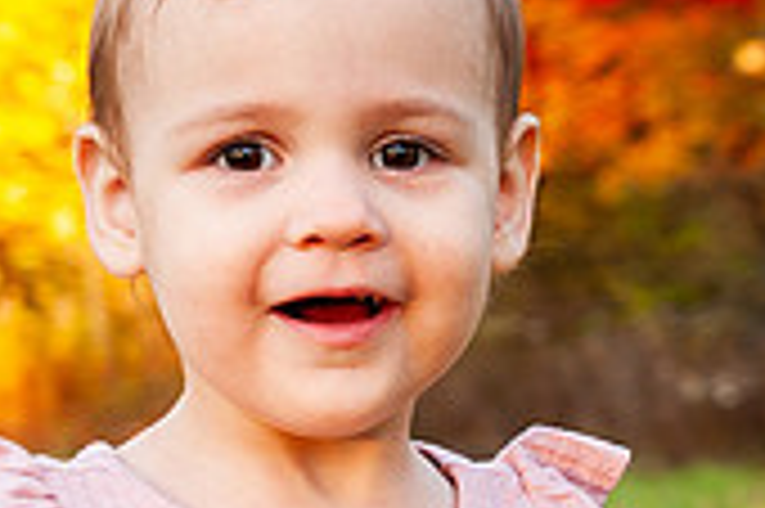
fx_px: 4012
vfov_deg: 7.3
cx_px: 160
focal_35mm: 189
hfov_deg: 10.9
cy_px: 272
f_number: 5.6
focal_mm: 46
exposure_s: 1/160
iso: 400
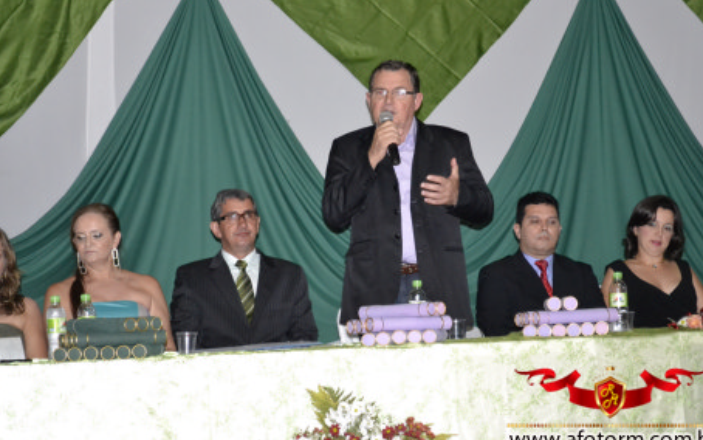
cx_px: 345
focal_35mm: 93
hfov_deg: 22.4
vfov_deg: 14.1
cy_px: 215
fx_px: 1774
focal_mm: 55
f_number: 5.6
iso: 3200
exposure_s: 1/60
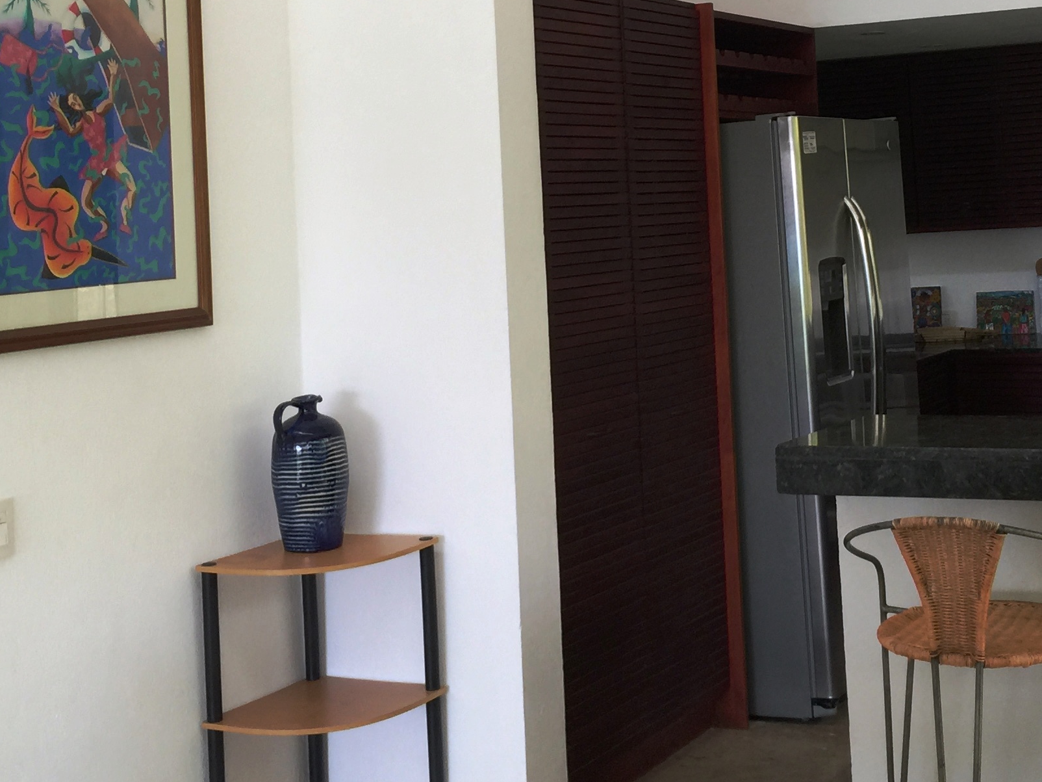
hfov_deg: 32.4
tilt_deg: +1.7
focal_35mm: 59
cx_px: 703
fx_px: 1776
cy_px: 142
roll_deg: +2.4
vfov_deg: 24.4
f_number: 2.2
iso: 32
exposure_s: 1/40
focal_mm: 4.15
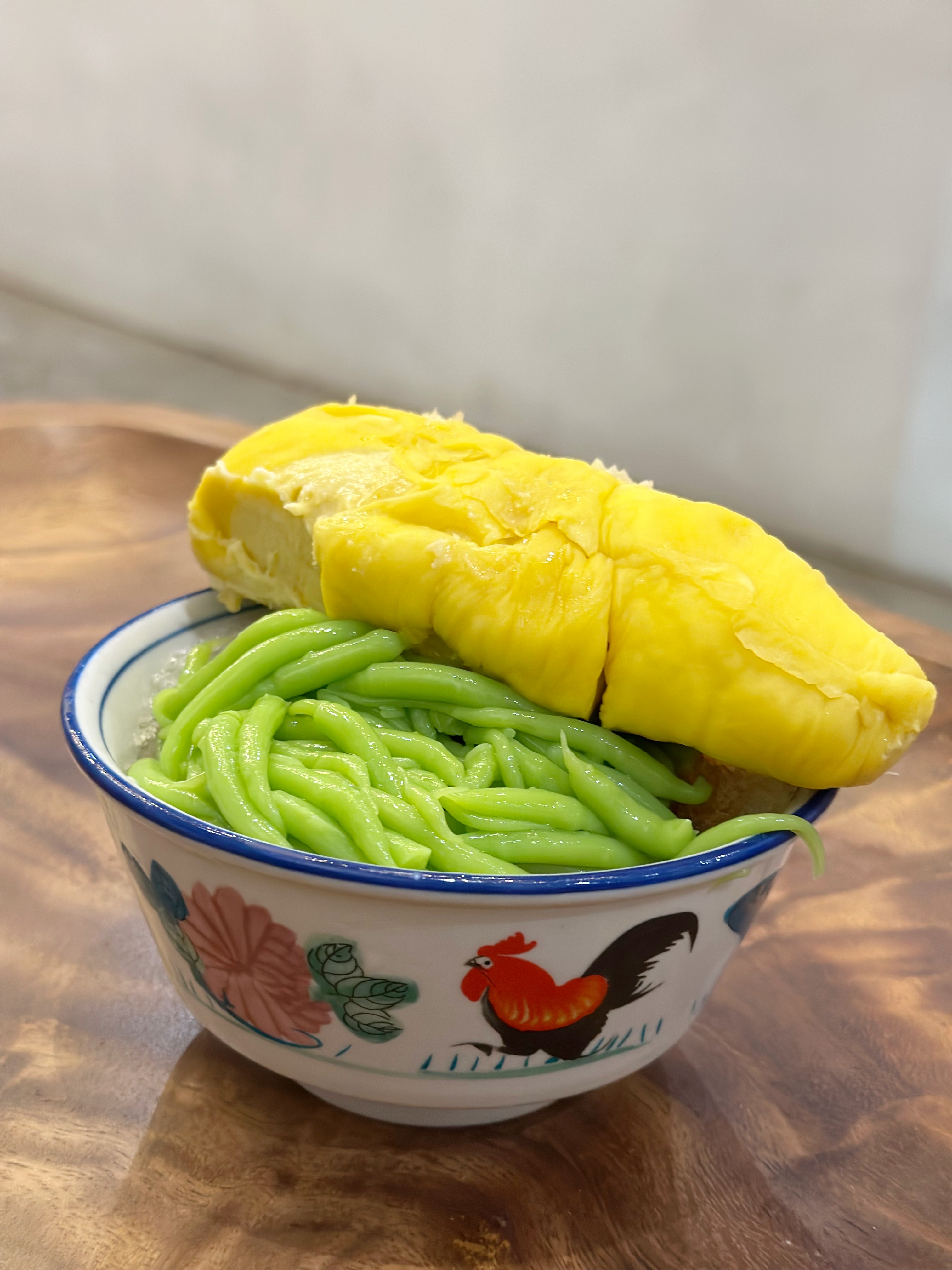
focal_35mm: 48
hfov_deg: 30.3
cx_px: 476
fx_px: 1760
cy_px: 635
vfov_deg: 39.7
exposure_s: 1/50
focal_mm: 6.86
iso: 320
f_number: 1.78
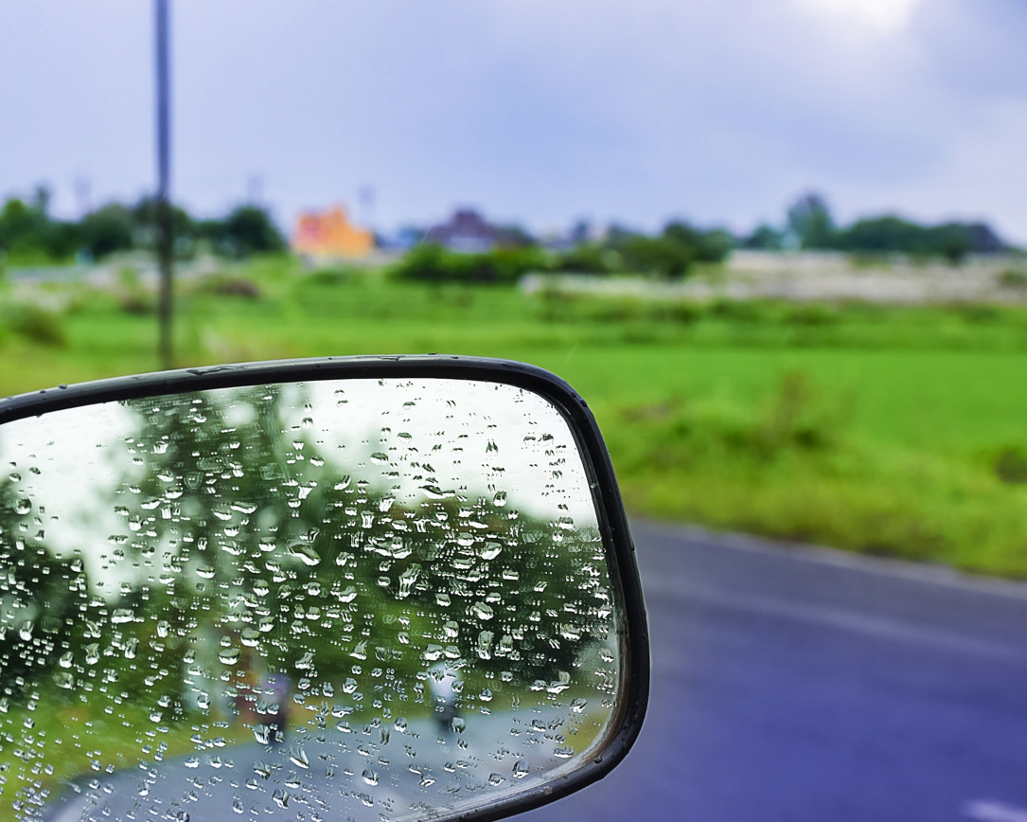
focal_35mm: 73
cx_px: 350
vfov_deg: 21.1
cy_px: 413
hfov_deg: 26.0
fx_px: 2209
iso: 200
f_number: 9
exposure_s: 1/320
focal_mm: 35
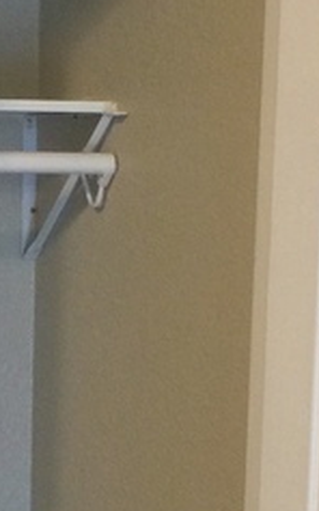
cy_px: 423
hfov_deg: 9.4
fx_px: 1949
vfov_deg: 14.8
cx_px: 136
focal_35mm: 140
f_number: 2.2
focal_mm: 4.15
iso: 50
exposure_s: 1/15
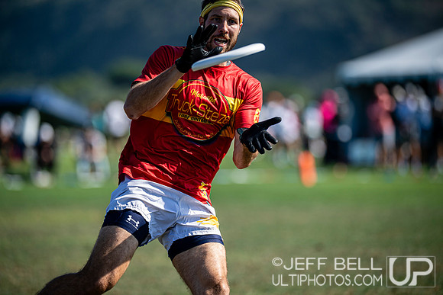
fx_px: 2954
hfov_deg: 8.6
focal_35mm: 240
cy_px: 148
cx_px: 222
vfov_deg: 5.7
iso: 200
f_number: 3.2
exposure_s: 1/2500
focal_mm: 240
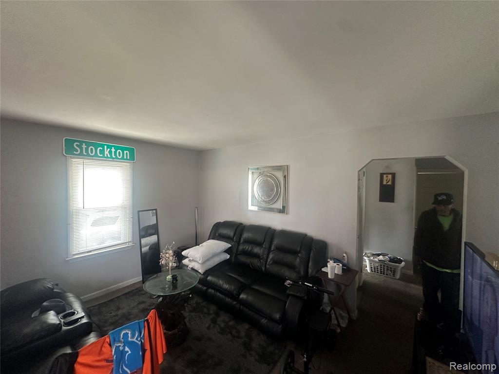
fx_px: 202
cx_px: 250
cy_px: 187
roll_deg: +0.1
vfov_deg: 85.7
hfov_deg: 102.1
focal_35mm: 14
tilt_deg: -0.8
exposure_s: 1/60
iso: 200
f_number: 2.2
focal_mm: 2.22
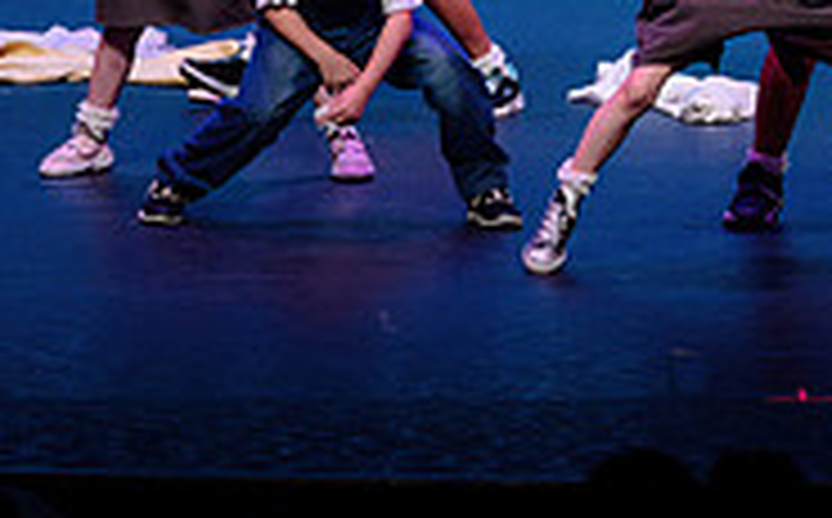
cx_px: 794
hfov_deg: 6.1
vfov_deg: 3.8
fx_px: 7811
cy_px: -399
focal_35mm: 345
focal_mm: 100
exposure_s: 1/400
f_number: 2.8
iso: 1250
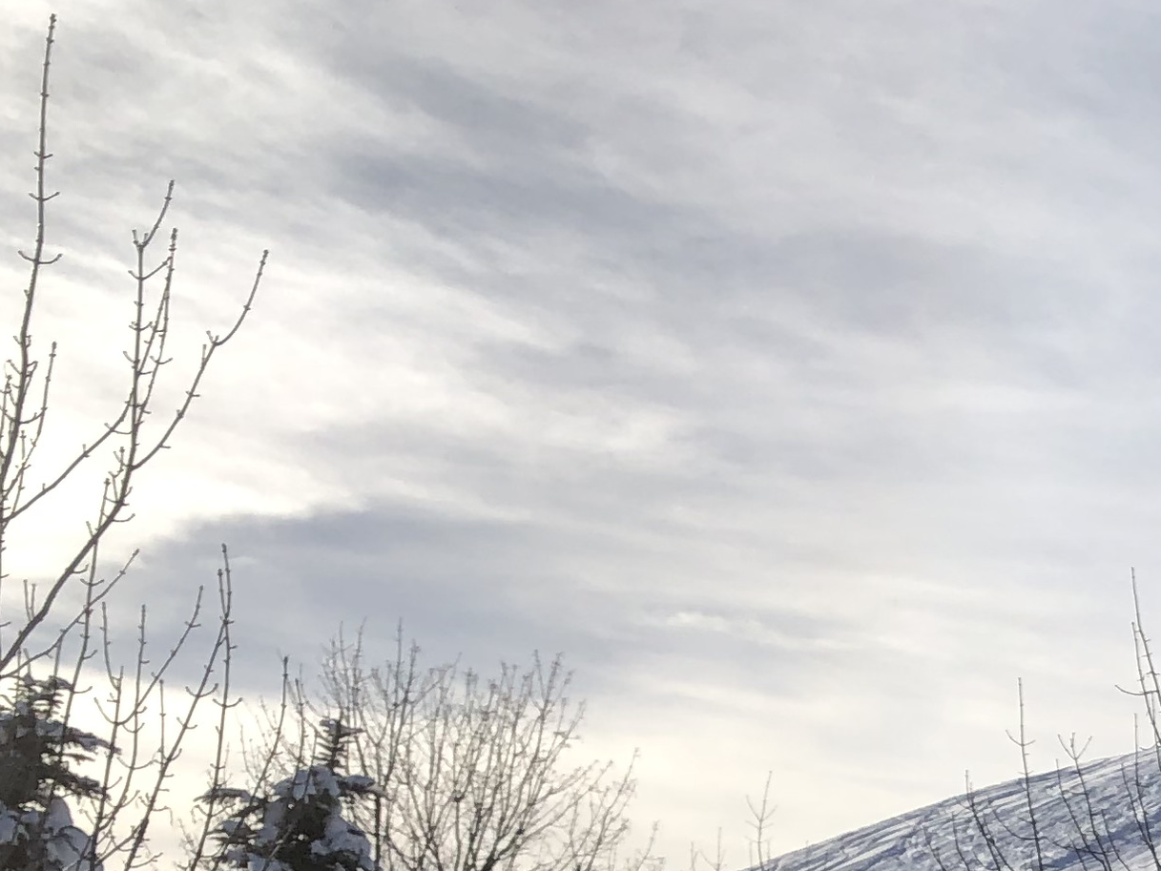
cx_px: 1769
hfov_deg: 18.7
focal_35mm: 92
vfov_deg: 15.0
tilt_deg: +3.9
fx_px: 3086
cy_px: 1281
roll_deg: -3.2
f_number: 1.8
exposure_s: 1/4878
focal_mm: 4
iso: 20
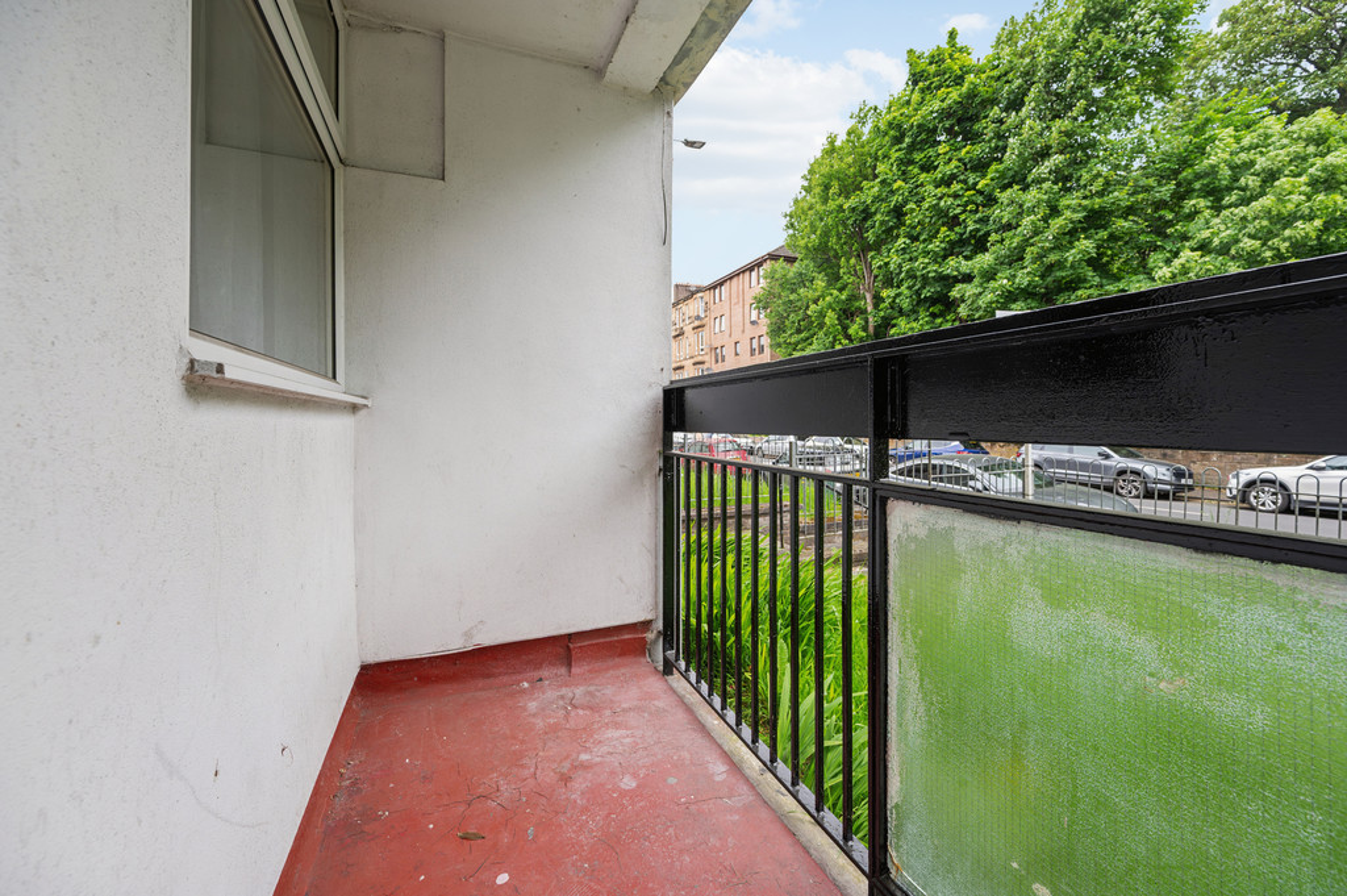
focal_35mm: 14
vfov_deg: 81.1
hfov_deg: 104.3
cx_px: 674
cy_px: 448
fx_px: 523
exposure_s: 1/250
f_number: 5.6
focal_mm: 14
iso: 800
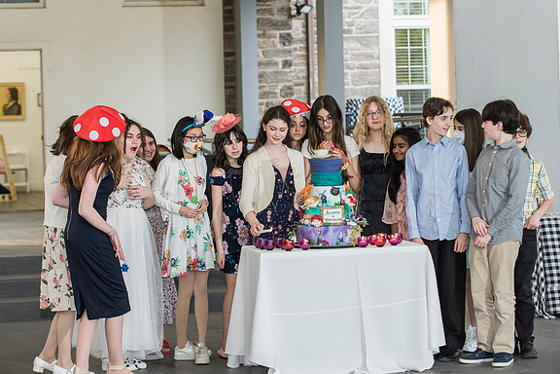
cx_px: 274
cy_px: 186
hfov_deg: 19.1
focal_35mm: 107
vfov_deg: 12.8
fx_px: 1664
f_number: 4
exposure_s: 1/160
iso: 1000
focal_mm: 102
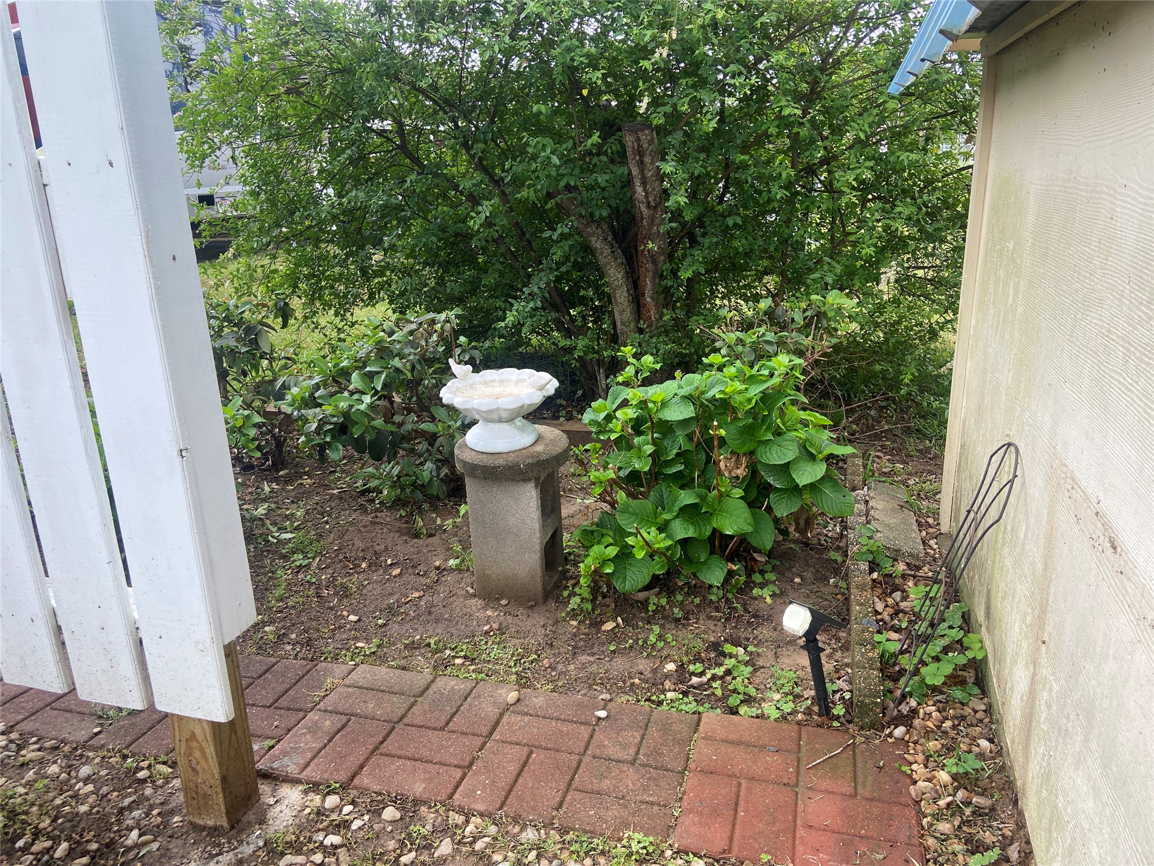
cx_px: 577
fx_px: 867
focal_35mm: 26
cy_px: 433
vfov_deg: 53.1
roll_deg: +2.2
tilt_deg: -19.9
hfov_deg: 67.3
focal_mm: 4.25
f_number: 1.8
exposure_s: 1/121
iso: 40
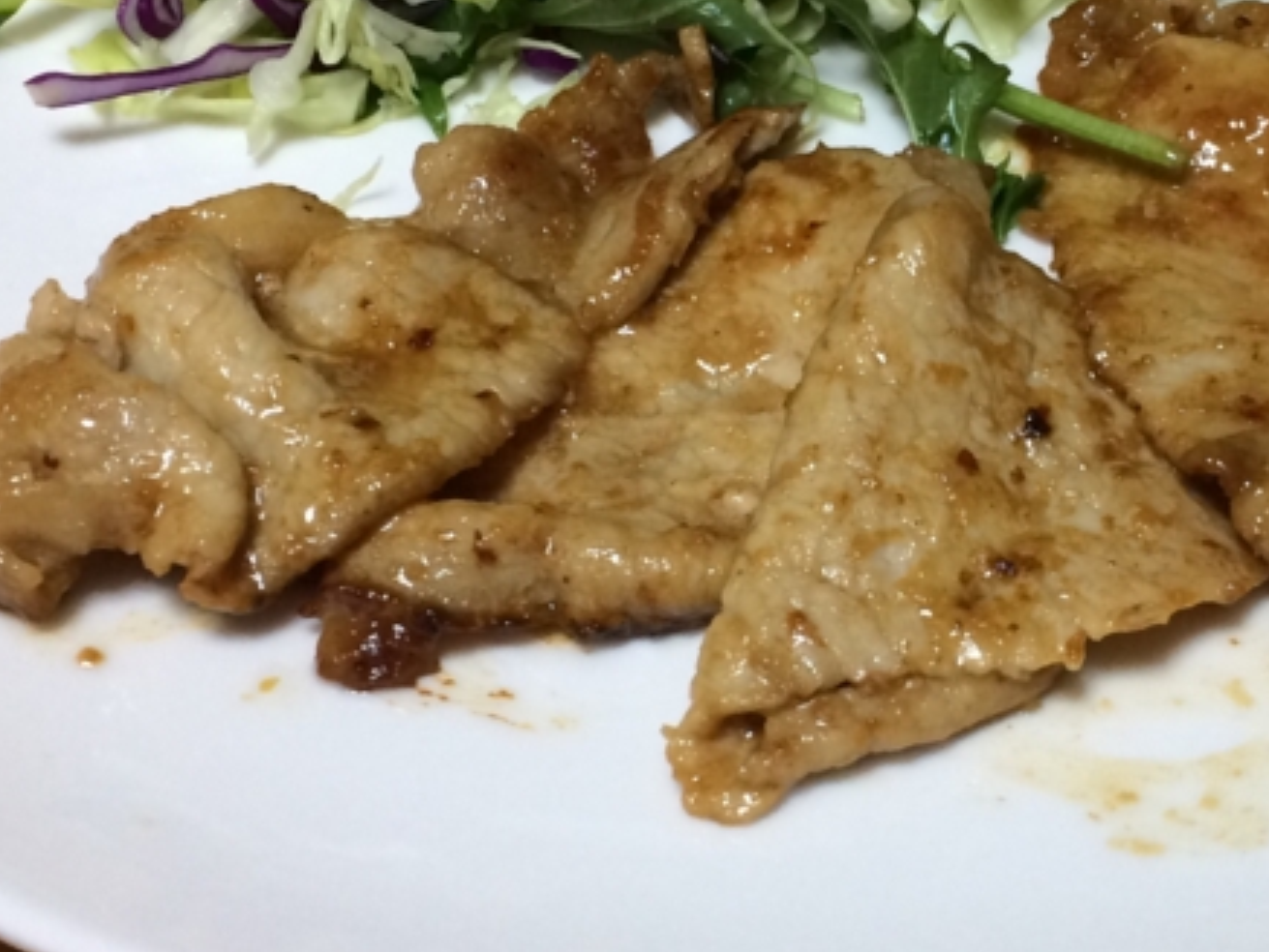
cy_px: 311
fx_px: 2494
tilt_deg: -47.0
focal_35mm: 68
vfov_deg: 21.5
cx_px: 979
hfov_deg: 28.1
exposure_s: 1/30
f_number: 2.2
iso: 100
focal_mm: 4.15
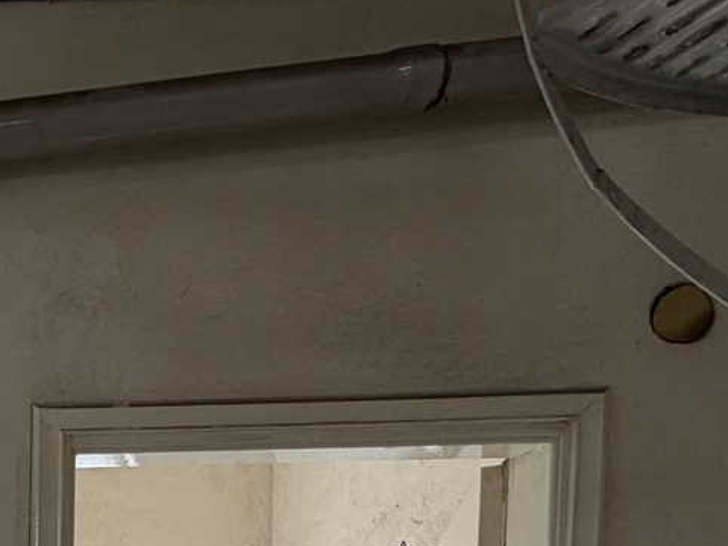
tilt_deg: -4.1
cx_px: -341
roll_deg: +0.7
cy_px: 833
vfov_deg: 21.6
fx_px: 1178
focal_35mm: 56
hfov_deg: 26.1
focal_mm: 2.22
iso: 50
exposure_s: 1/121
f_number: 2.2
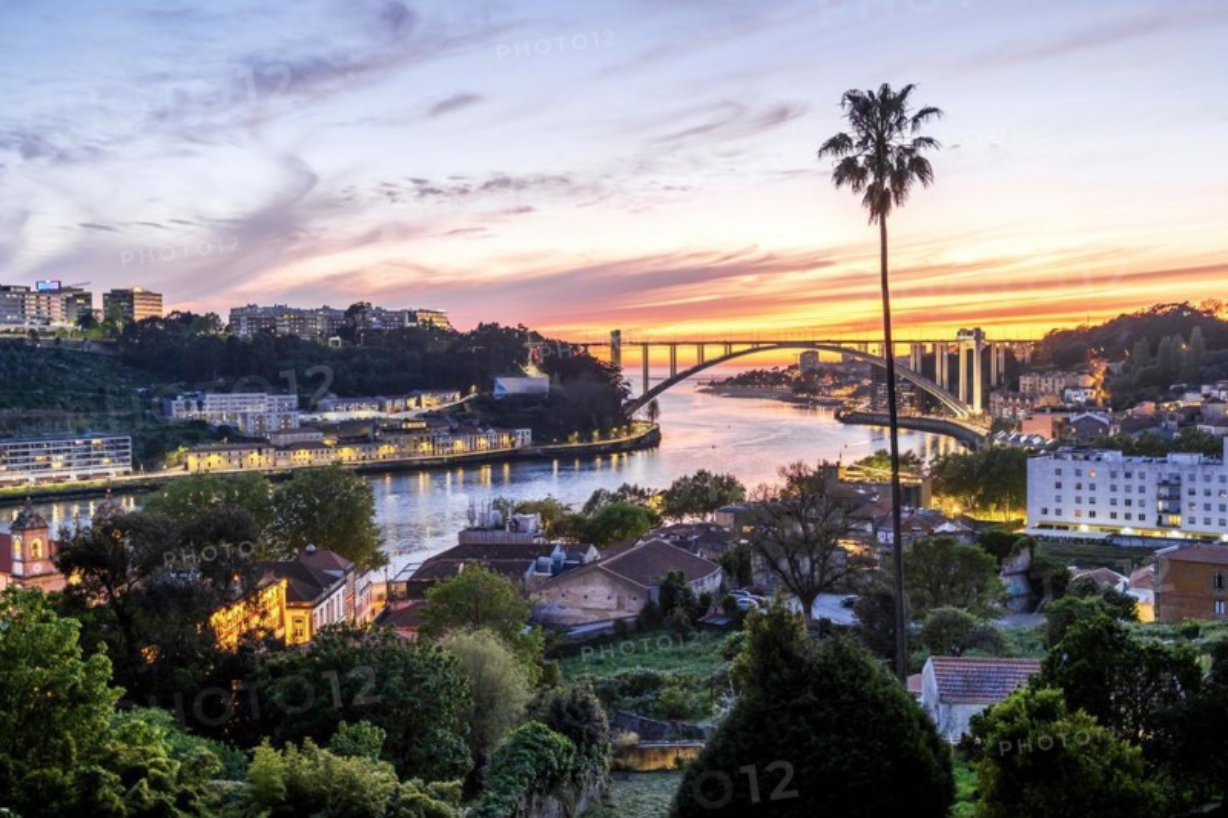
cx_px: 614
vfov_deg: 37.8
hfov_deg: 54.4
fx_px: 1194
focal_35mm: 35
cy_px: 409
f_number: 1.4
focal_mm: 23
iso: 160
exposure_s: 1/17
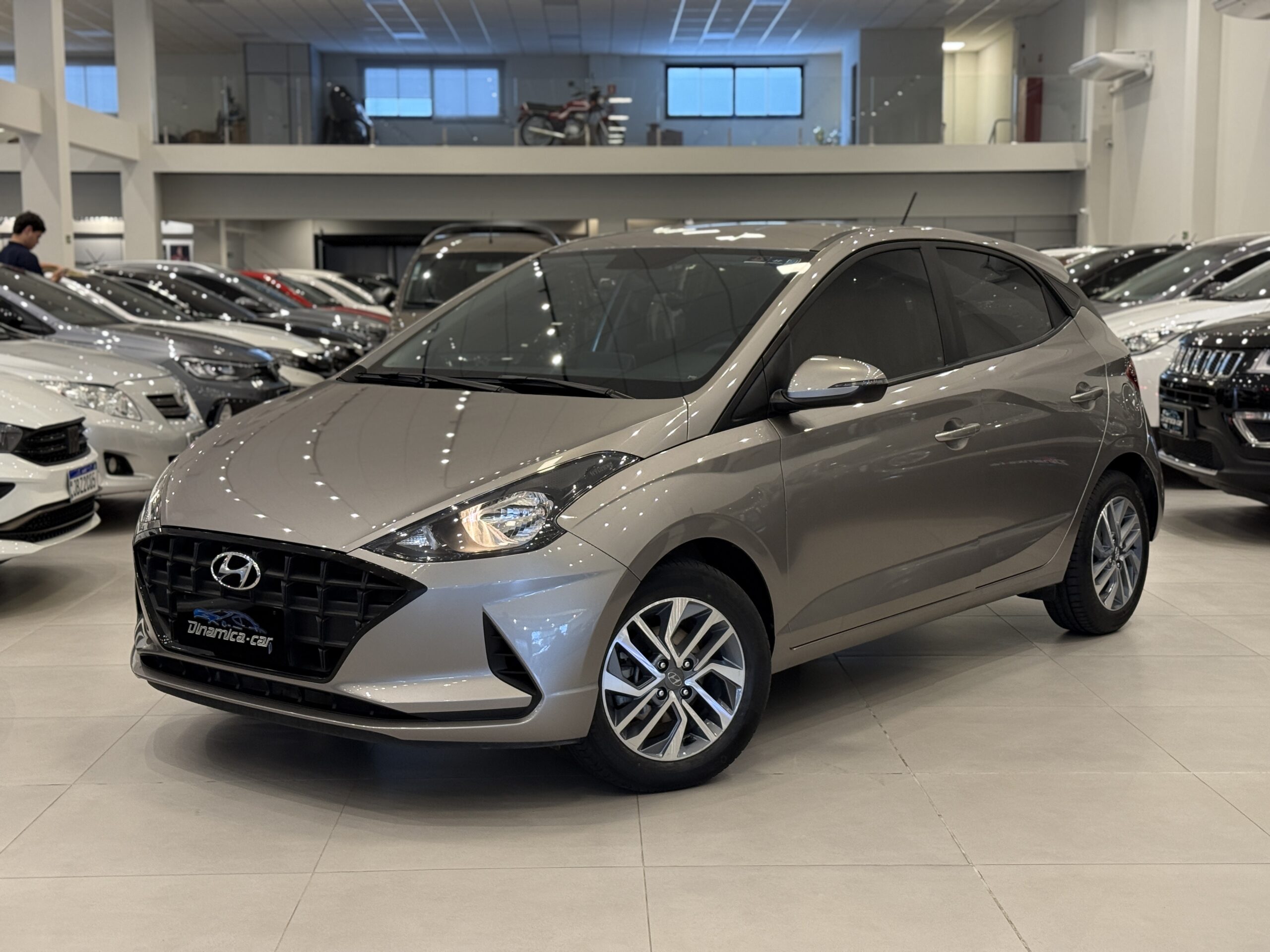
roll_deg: +0.6
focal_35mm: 48
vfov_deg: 30.3
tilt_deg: -5.1
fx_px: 1761
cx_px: 635
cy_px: 476
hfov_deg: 39.7
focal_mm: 6.76
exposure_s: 1/60
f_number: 1.78
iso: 200
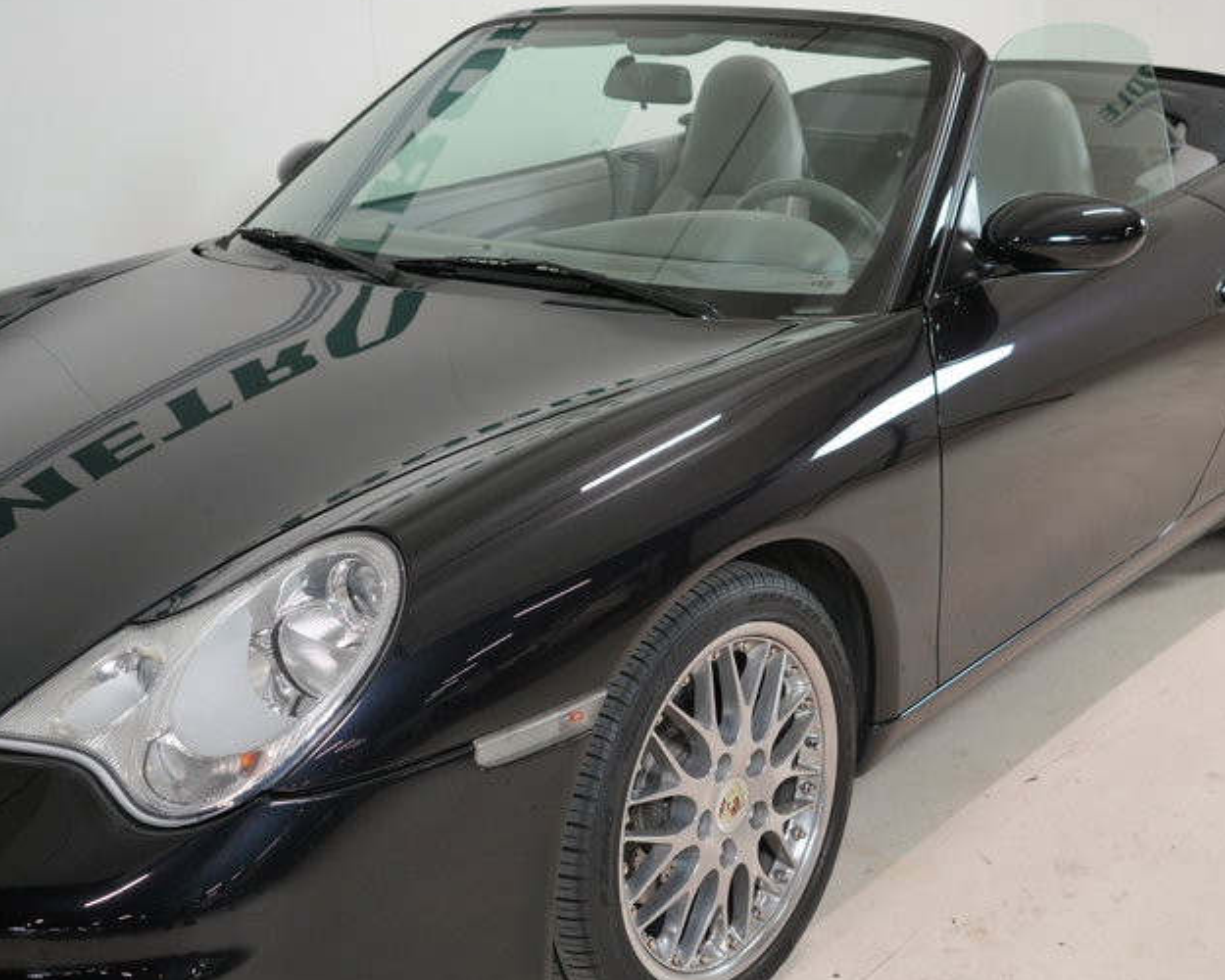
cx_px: 733
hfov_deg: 34.9
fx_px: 1942
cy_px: 487
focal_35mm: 54
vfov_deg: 28.3
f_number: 3.5
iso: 400
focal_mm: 31
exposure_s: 1/40
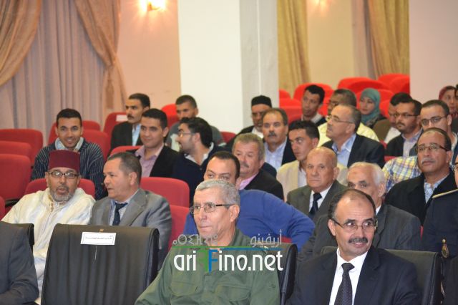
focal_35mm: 120
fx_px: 1526
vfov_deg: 11.4
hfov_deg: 17.1
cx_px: 229
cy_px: 152
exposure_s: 1/60
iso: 3200
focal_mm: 80
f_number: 4.2
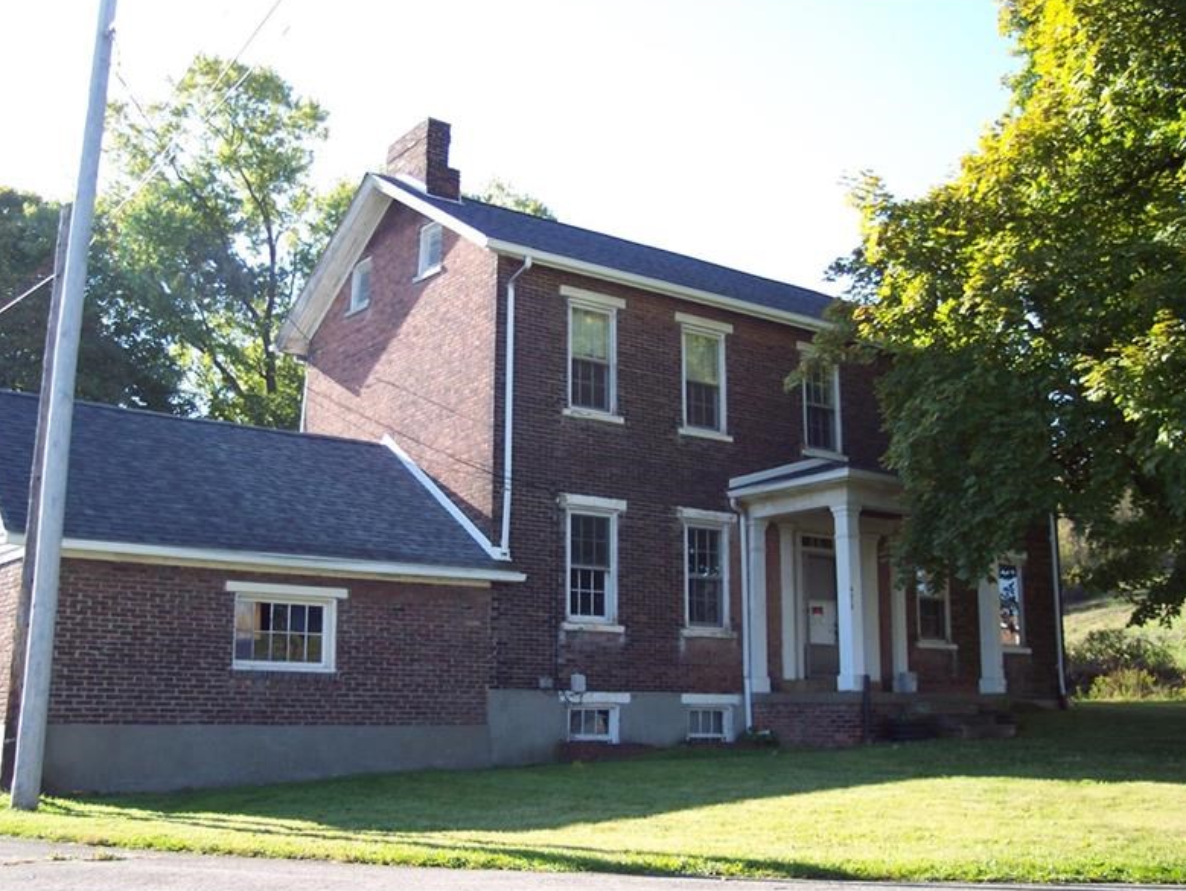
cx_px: 595
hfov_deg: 47.8
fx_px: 1337
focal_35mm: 39
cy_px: 439
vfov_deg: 36.8
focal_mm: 8
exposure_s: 1/350
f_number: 2.8
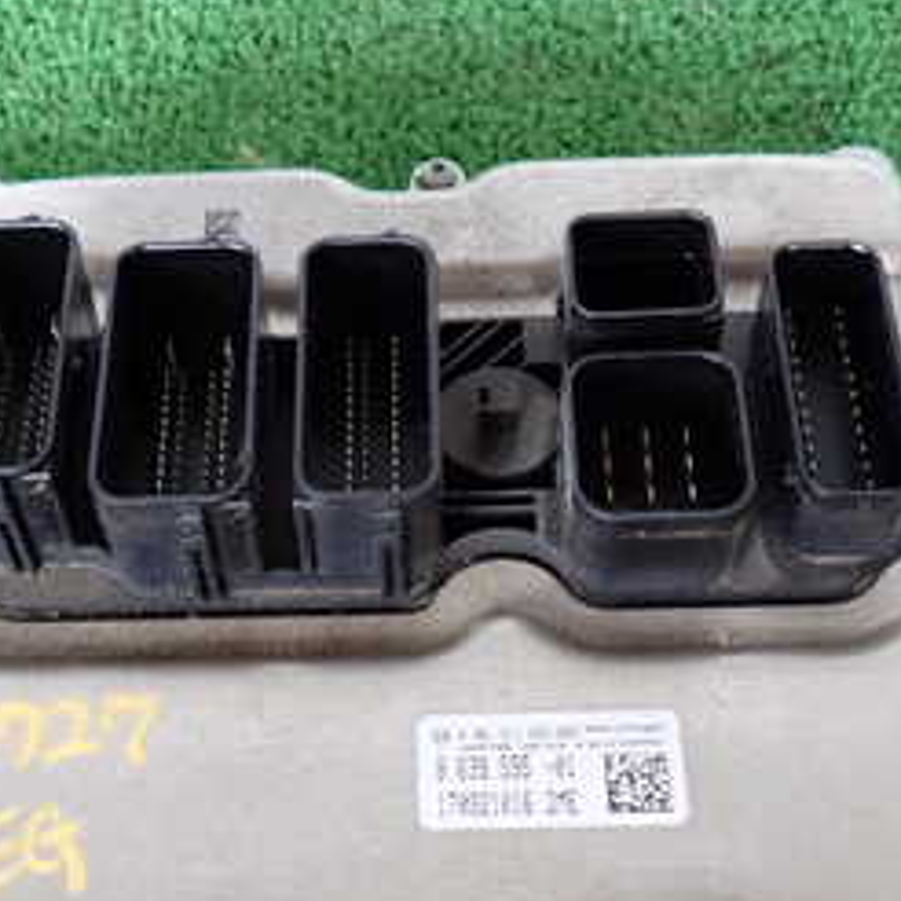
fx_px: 1590
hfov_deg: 31.6
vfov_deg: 31.3
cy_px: 630
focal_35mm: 54
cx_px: 366
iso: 200
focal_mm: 4.5
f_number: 2
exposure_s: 1/50
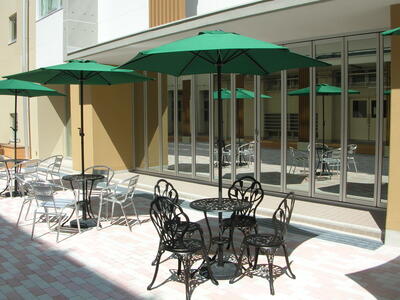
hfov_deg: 52.6
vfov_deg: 40.7
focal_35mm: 35
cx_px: 200
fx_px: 404
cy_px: 150
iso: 50
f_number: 5.6
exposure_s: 1/232
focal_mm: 5.8
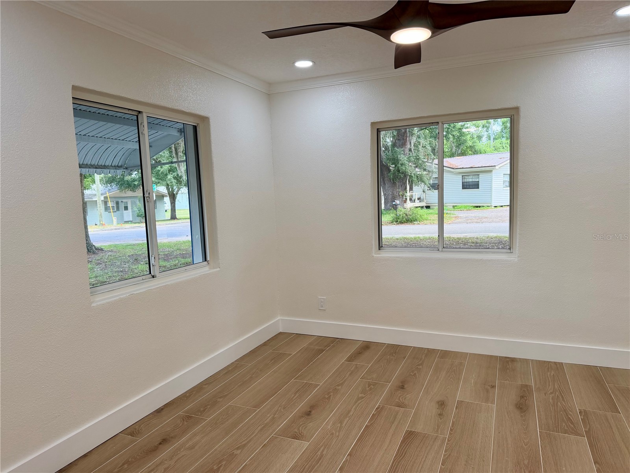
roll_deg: +1.6
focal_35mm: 24
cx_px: 315
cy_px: 236
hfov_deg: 71.6
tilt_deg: -5.1
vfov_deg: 56.8
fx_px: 437
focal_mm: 6.76
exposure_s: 1/205
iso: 125
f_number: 1.78
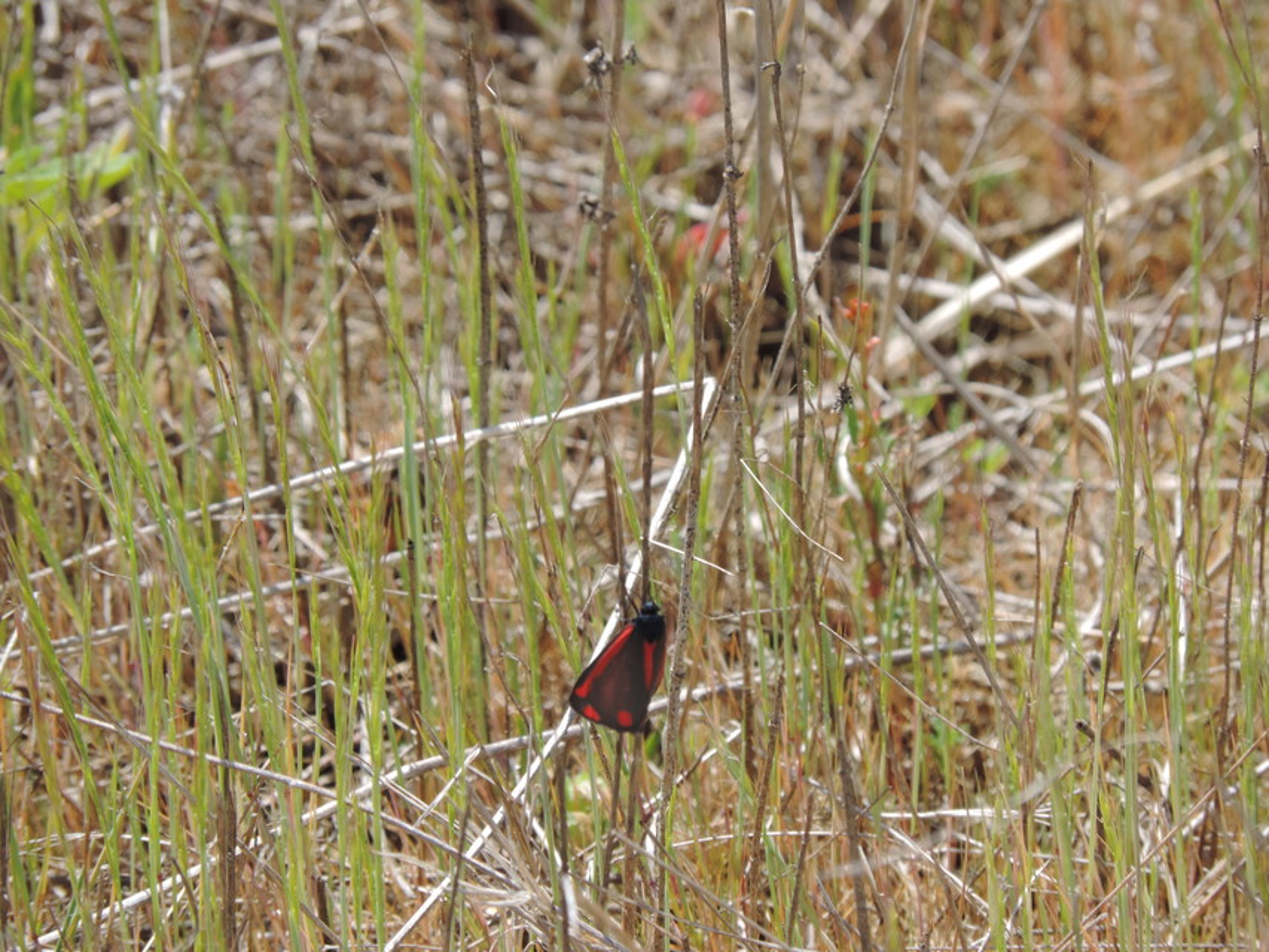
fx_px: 21999
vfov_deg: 2.5
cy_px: 476
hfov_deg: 3.3
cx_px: 634
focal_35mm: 600
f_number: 4.9
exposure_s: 1/250
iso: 90
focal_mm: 107
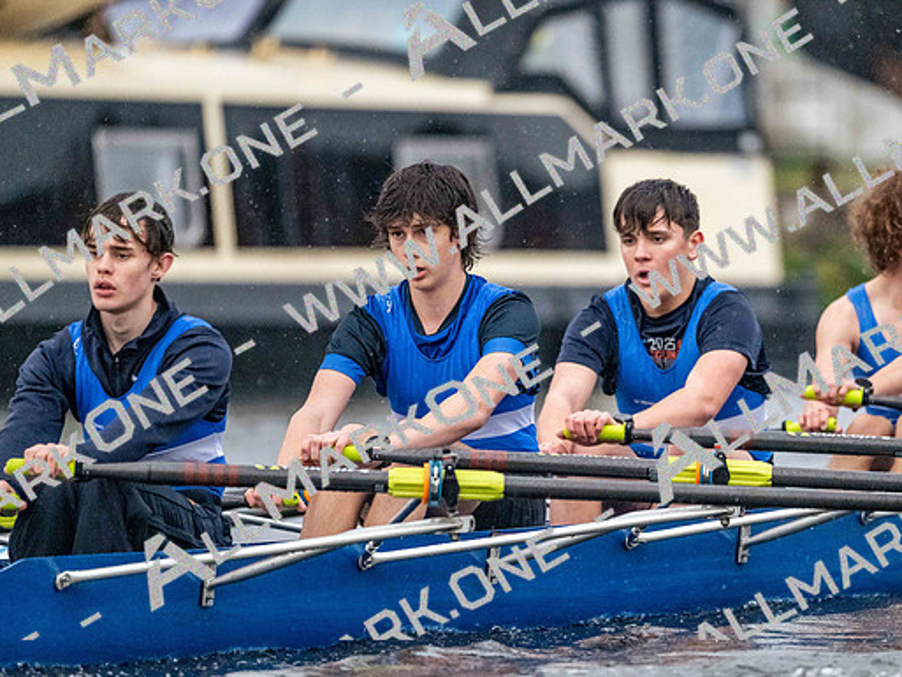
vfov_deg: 3.4
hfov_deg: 4.6
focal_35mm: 435
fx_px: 11338
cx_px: 501
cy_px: 338
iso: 12800
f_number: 4.5
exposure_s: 1/2000
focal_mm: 400
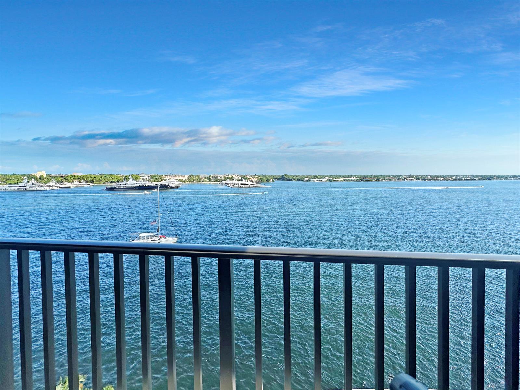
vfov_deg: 85.7
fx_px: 210
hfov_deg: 102.1
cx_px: 260
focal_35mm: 14
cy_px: 195
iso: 50
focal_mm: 2.22
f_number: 2.2
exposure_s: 1/2092
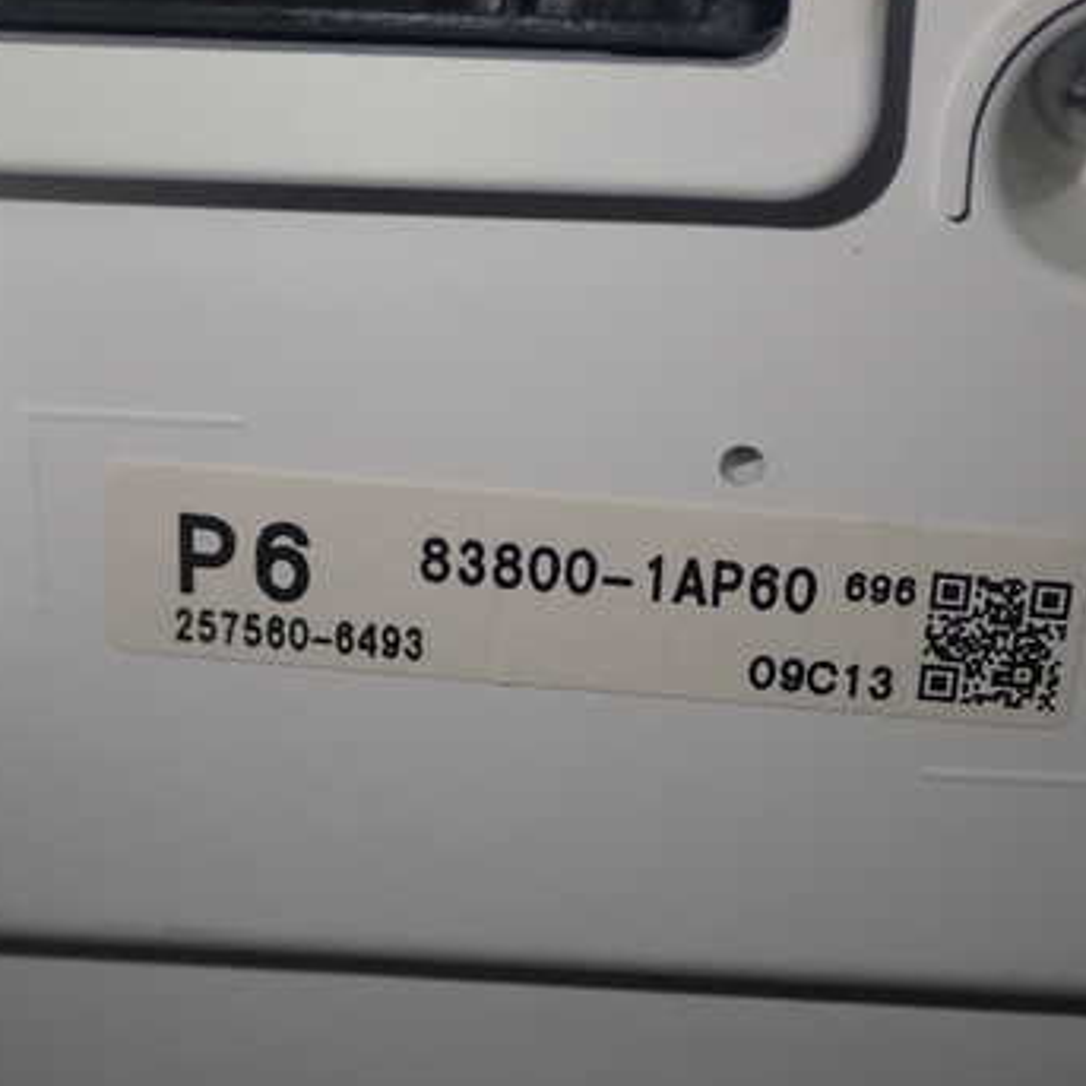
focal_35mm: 68
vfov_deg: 25.3
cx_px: 598
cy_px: 617
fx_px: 2414
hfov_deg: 25.3
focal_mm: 7.84
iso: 125
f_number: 2.9
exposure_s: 1/80
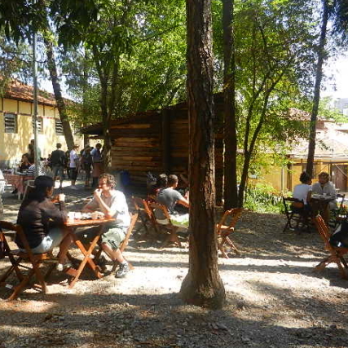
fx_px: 341
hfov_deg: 53.8
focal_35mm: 30
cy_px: 175
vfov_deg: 54.0
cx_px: 147
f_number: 3.5
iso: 160
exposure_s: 1/250
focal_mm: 4.5
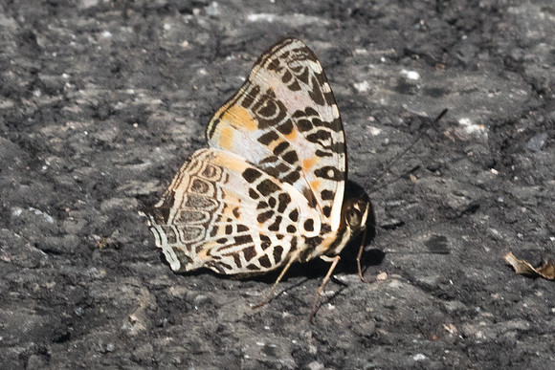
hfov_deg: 2.3
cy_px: 208
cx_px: 317
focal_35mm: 886
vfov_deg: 1.6
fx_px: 13663
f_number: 16
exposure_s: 1/400
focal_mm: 150
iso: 1000
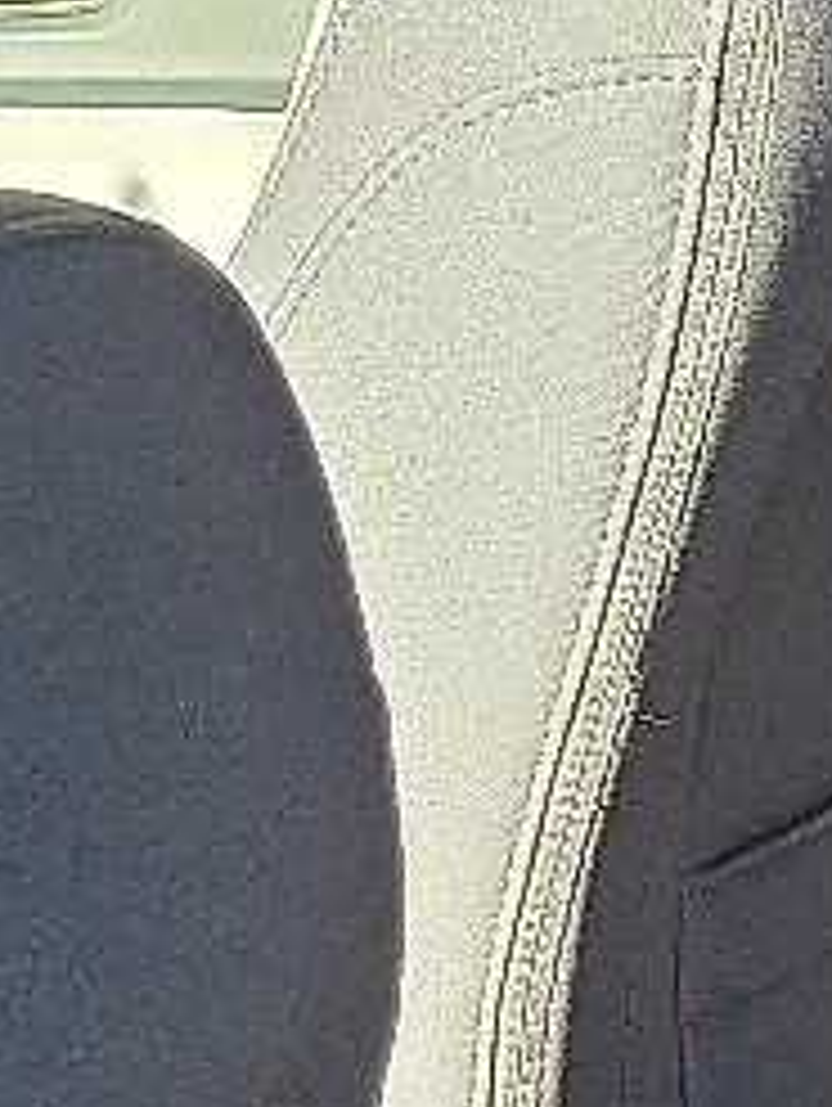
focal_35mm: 169
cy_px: 2106
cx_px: 1111
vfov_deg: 10.8
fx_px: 5407
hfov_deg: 8.7
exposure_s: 1/119
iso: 53
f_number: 1.8
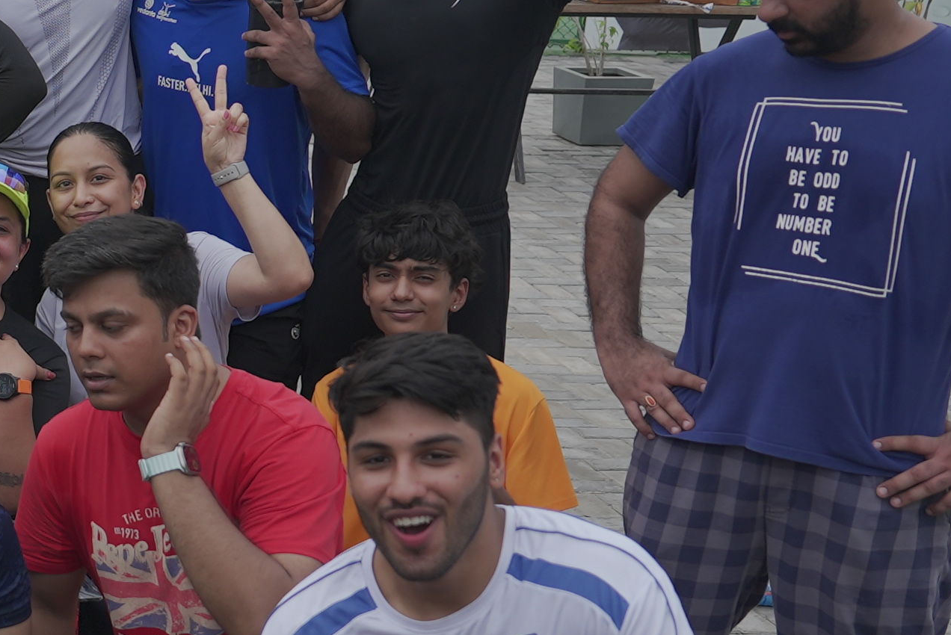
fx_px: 2115
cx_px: -505
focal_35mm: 80
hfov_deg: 21.1
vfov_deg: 17.1
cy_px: 334
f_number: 2.8
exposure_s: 1/1000
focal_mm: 24
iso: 250
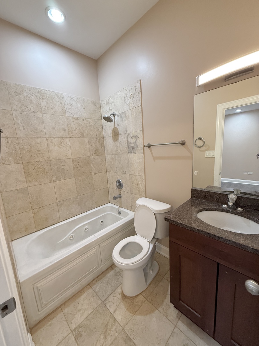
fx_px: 140
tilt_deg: -8.8
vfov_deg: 102.1
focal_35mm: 14
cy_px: 173
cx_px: 130
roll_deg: +2.8
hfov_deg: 85.7
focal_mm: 2.22
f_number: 2.2
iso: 250
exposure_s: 1/60
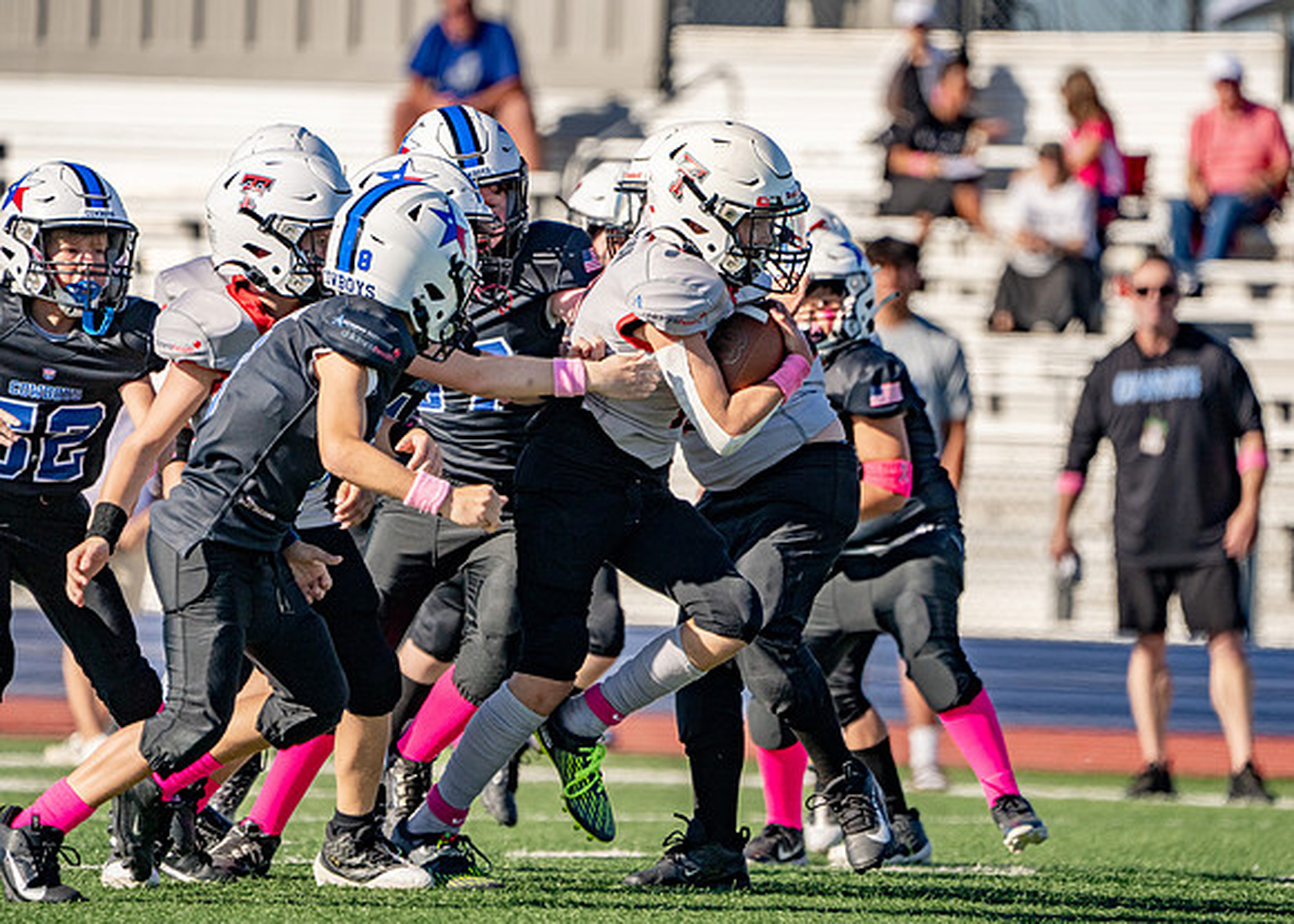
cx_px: 769
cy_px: 447
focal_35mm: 473
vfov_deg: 3.0
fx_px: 17394
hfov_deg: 4.3
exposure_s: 1/2500
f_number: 5.6
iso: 320
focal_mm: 400
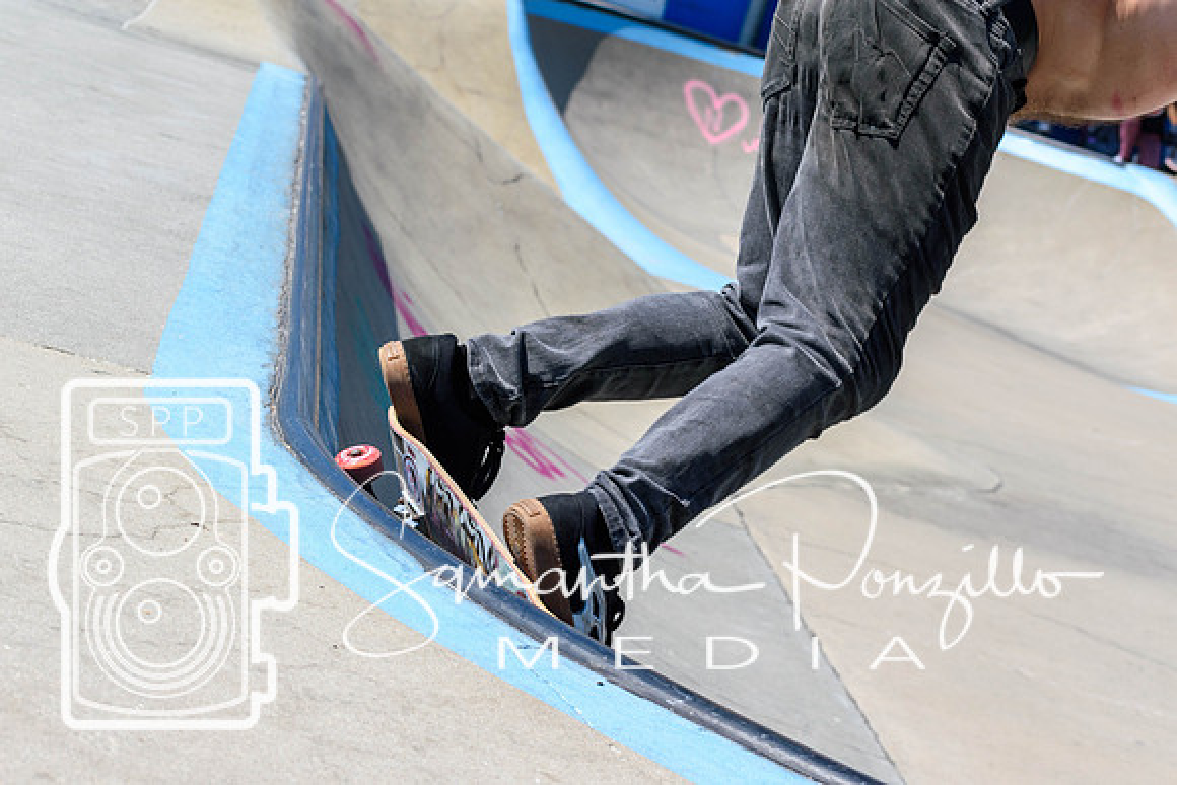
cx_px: 588
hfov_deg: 19.5
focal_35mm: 105
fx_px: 3434
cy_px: 392
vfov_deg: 13.0
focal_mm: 70
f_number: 7.1
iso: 200
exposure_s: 1/800
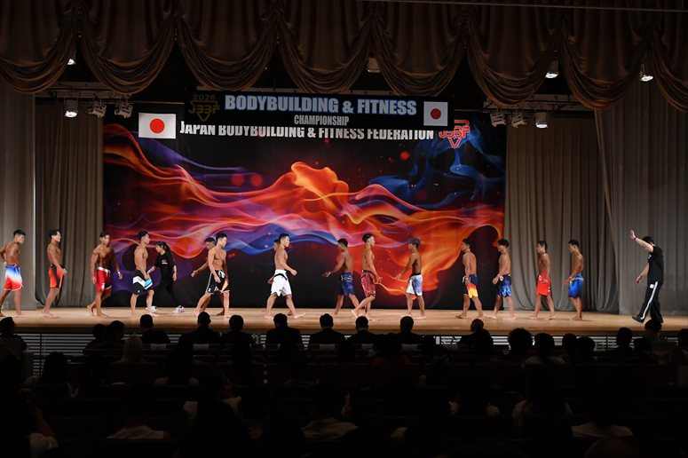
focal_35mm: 52
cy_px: 229
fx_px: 993
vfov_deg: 26.0
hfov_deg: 38.2
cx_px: 344
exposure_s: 1/400
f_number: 5.6
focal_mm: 35
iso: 3200
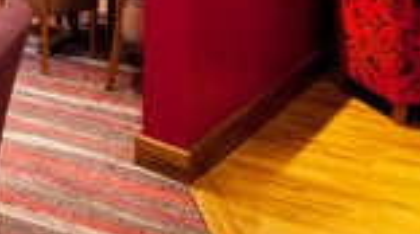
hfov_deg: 30.0
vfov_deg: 16.4
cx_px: -54
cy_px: -180
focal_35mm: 62
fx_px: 689
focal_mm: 12
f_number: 8
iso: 400
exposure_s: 1/4
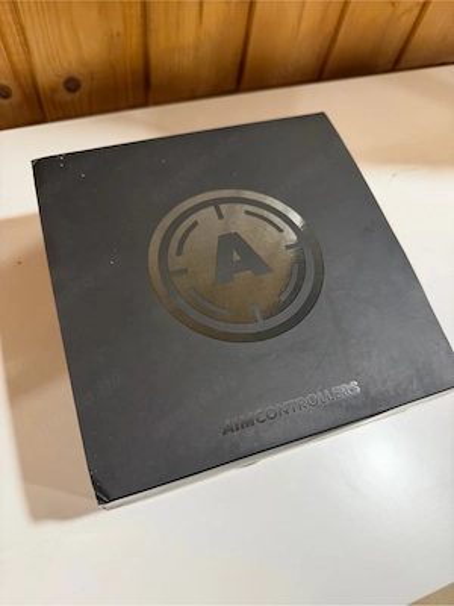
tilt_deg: -63.4
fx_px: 420
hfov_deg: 56.8
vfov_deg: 71.6
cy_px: 303
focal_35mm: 24
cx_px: 227
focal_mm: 6.76
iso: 250
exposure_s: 1/50
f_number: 1.78
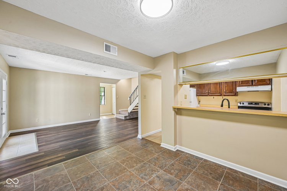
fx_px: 112
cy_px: 96
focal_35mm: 14
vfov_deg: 81.2
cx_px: 144
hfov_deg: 104.3
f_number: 8
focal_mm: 14
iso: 400
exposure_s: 1/13
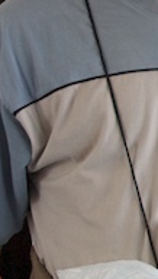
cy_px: 98
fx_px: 1543
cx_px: 477
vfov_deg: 10.4
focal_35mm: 208
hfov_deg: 5.5
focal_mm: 25
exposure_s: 1/100
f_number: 5
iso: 200
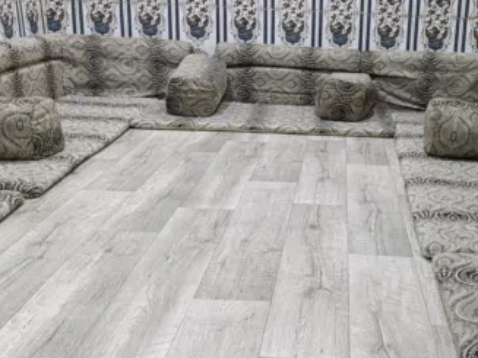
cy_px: 170
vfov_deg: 32.2
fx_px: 621
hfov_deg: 41.3
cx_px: 333
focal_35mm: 45
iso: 1000
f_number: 1.6
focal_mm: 6.14
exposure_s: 1/100
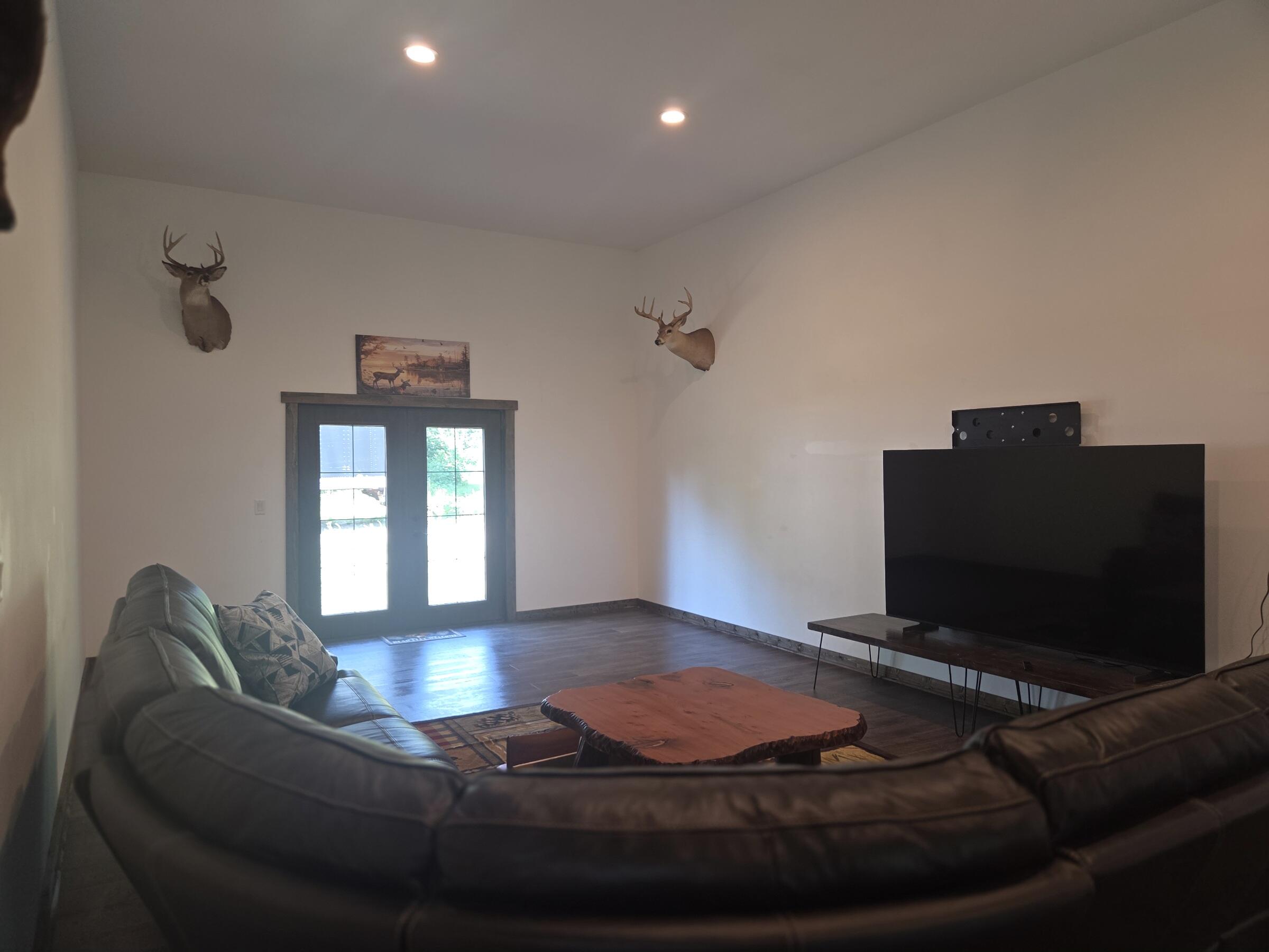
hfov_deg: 73.9
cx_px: 634
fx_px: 843
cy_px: 476
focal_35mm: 23
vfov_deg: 58.9
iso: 160
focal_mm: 5.4
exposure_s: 1/120
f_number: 1.8
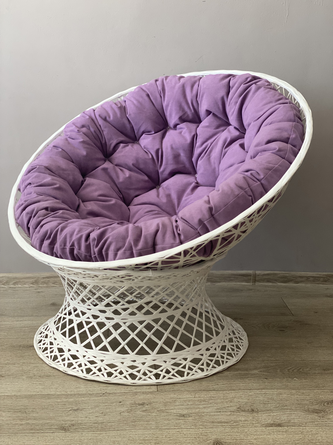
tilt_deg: -10.6
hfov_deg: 28.0
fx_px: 667
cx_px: 166
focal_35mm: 52
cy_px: 222
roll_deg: -1.5
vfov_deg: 36.8
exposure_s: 1/89
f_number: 2
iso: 250
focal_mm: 6
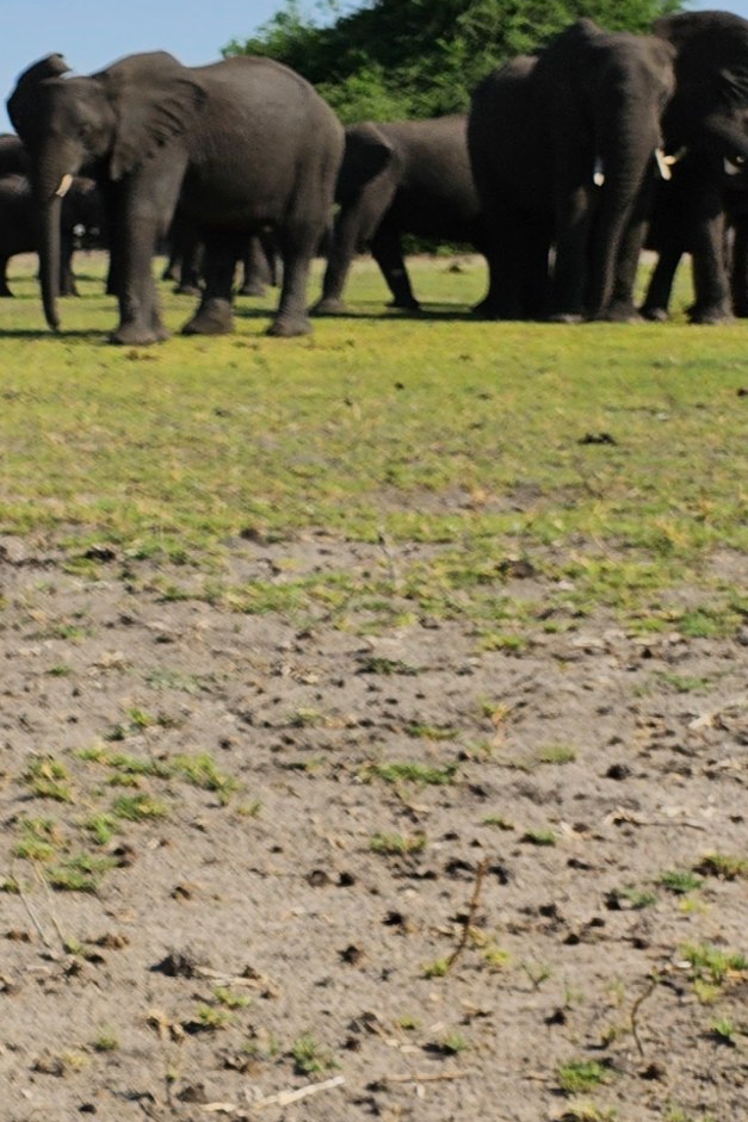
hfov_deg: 11.4
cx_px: -1272
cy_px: 346
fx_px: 2775
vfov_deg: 22.7
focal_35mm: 89
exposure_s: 1/2723
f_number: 1.8
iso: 25
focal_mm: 5.4
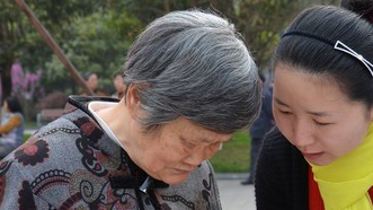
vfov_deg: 13.4
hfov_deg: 23.7
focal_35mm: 90
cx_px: 204
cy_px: 173
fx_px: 890
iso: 200
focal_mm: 38
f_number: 6.3
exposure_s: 1/160
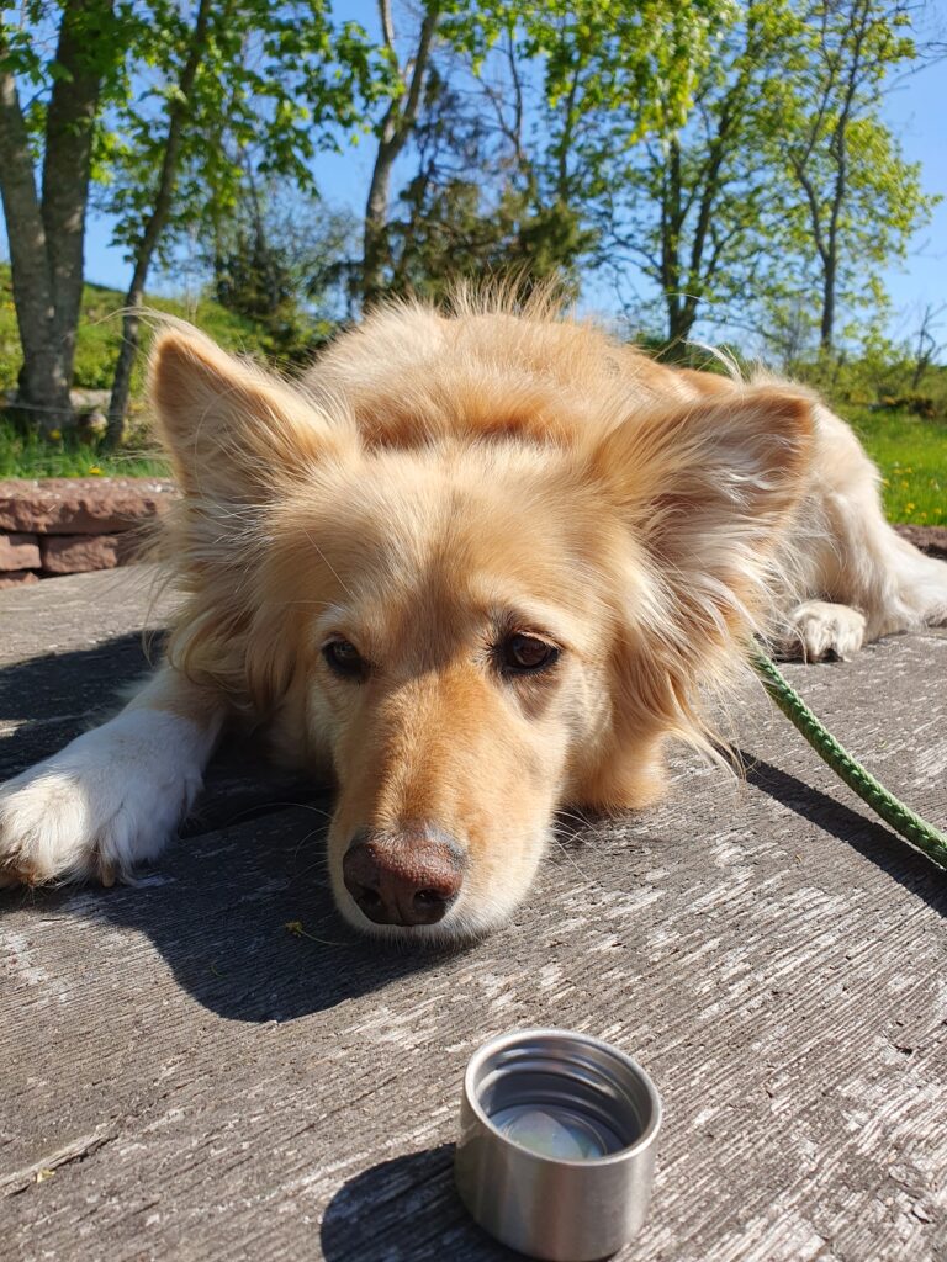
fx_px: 948
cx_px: 474
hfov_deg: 53.1
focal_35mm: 26
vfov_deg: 67.3
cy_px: 631
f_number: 2.4
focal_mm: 4.32
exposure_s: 1/1352
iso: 50
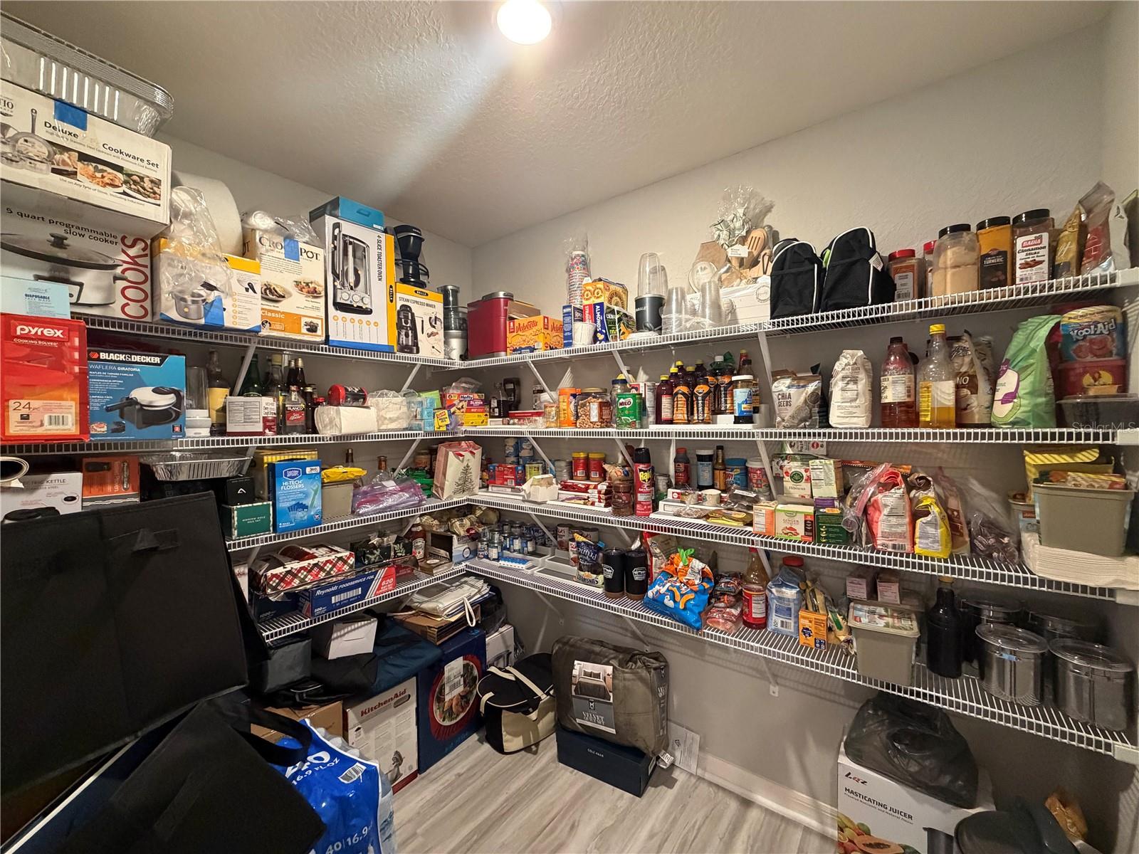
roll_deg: +1.2
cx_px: 570
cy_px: 427
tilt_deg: -0.1
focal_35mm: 14
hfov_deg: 102.1
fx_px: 461
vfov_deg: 85.7
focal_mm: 2.22
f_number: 2.2
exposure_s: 1/60
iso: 500
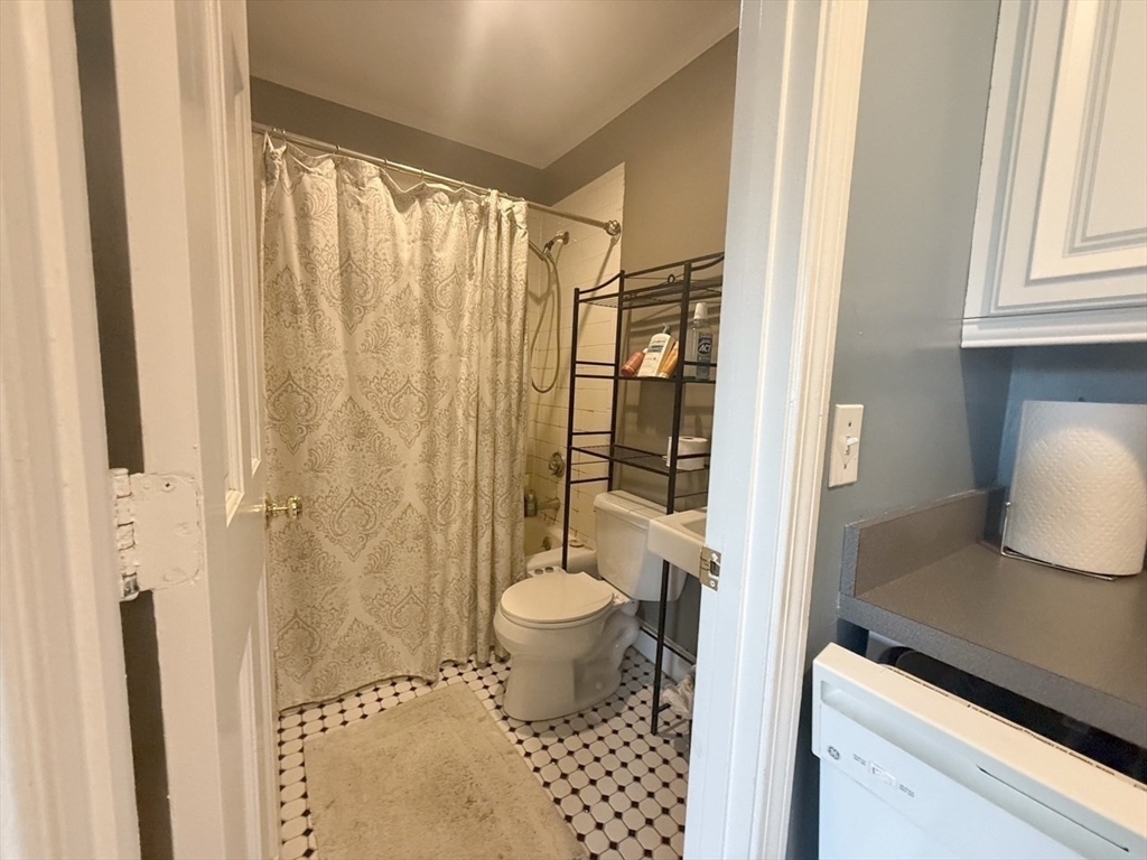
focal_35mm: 14
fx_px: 464
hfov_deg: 102.1
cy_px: 430
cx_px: 574
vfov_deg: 85.7
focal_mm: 2.22
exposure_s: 1/60
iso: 500
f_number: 2.2
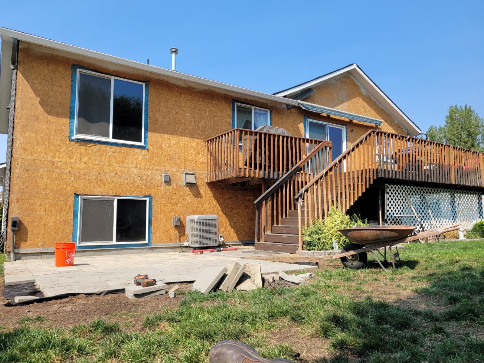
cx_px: 242
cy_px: 182
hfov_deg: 67.3
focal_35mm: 26
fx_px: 364
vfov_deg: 53.1
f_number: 1.8
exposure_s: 1/1713
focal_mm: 5.4
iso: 40
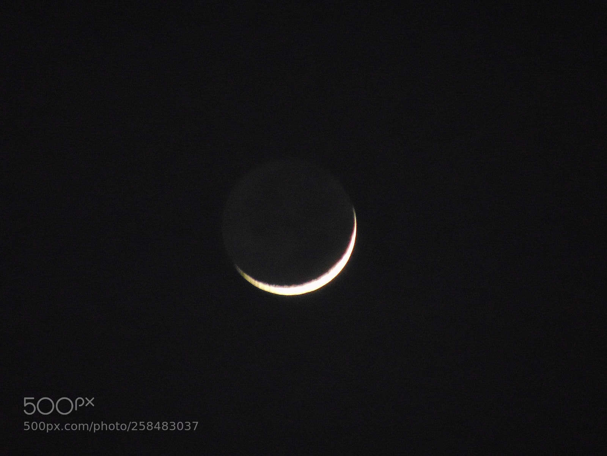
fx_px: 15361
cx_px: 304
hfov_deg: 2.3
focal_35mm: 876
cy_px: 228
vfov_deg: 1.7
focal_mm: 157.1
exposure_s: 1/4
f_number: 5.9
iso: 800
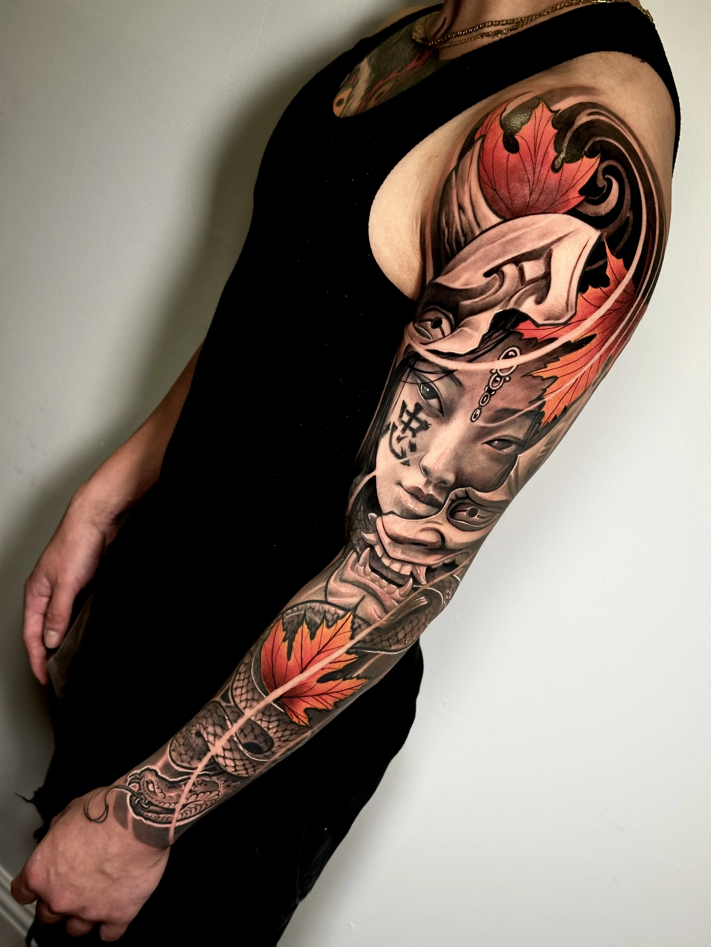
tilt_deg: -24.6
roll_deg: -21.3
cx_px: 356
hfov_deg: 30.3
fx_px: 1315
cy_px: 474
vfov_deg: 39.7
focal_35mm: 48
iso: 80
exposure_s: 1/60
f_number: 1.78
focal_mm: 6.86
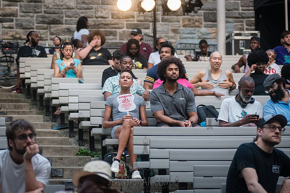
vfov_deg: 8.1
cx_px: 137
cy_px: 102
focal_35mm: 169
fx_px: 1361
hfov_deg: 12.2
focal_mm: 105
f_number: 3.2
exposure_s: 1/1000
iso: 3200
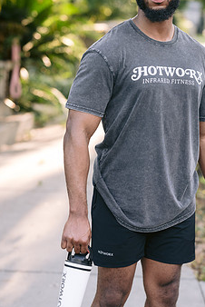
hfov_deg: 12.1
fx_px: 963
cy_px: 145
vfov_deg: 18.1
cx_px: 135
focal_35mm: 113
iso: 400
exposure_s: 1/400
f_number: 2.8
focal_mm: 85
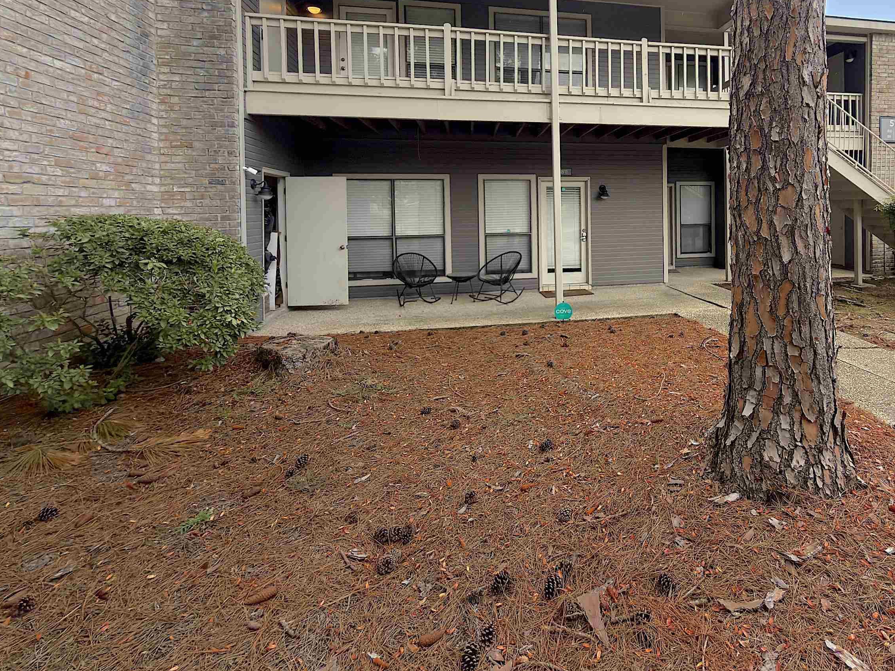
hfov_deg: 82.2
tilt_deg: -0.6
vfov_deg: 66.6
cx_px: 585
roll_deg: +1.1
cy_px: 217
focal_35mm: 19
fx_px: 491
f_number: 2.2
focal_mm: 2.22
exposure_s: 1/382
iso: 20
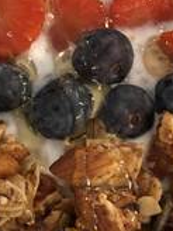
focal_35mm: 125
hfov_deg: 11.8
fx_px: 833
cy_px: 151
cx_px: 34
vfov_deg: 15.7
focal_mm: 3.99
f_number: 1.8
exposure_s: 1/15
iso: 80
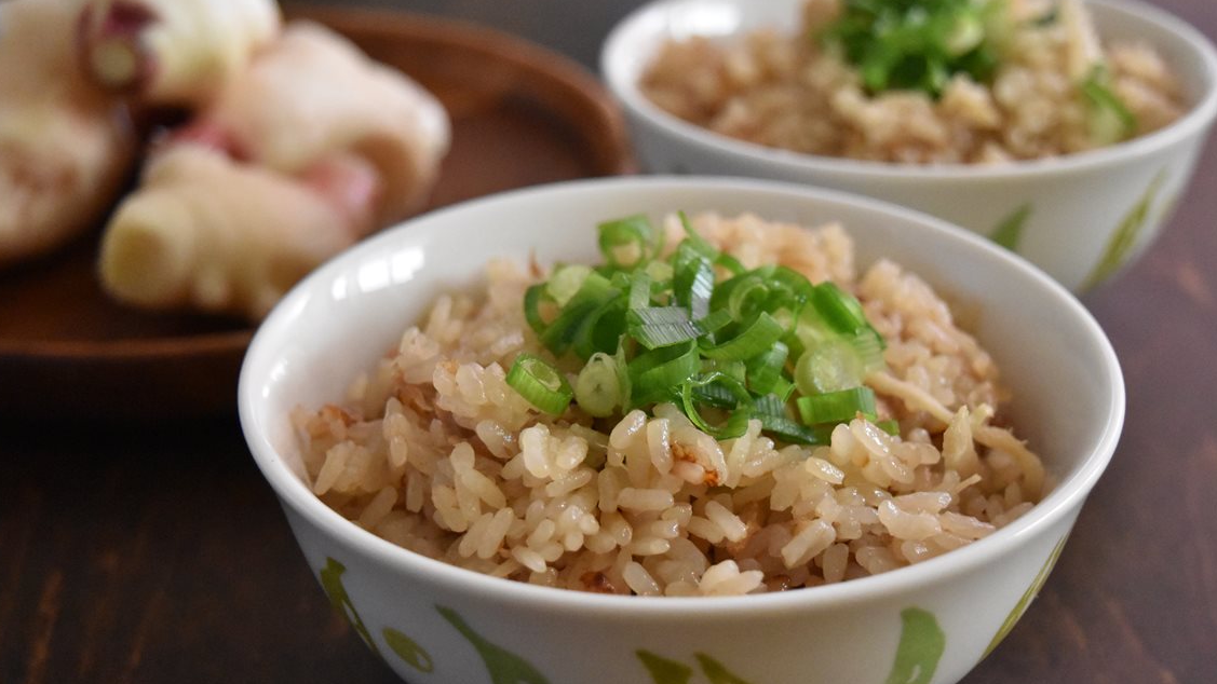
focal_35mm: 59
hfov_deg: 35.7
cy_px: 401
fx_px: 1890
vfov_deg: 20.5
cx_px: 616
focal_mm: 35
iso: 6400
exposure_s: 1/80
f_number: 4.5
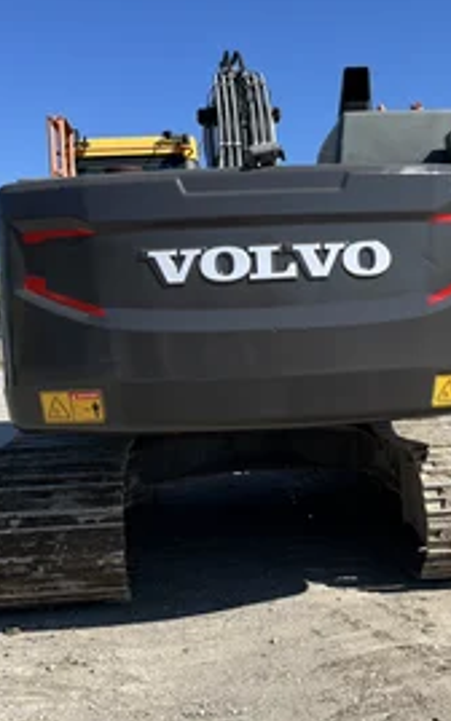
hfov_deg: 31.2
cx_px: 266
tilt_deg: -4.1
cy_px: 365
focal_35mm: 41
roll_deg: +0.7
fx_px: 807
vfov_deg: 48.2
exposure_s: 1/3215
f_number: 1.6
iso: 50
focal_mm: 5.1
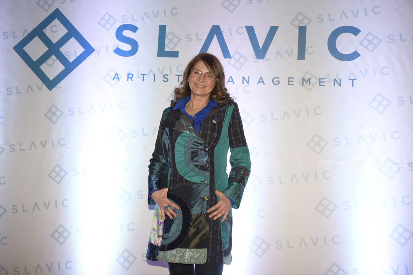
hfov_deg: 42.7
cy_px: 138
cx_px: 206
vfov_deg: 29.3
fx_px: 528
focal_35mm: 46
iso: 1000
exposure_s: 1/200
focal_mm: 46
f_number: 4
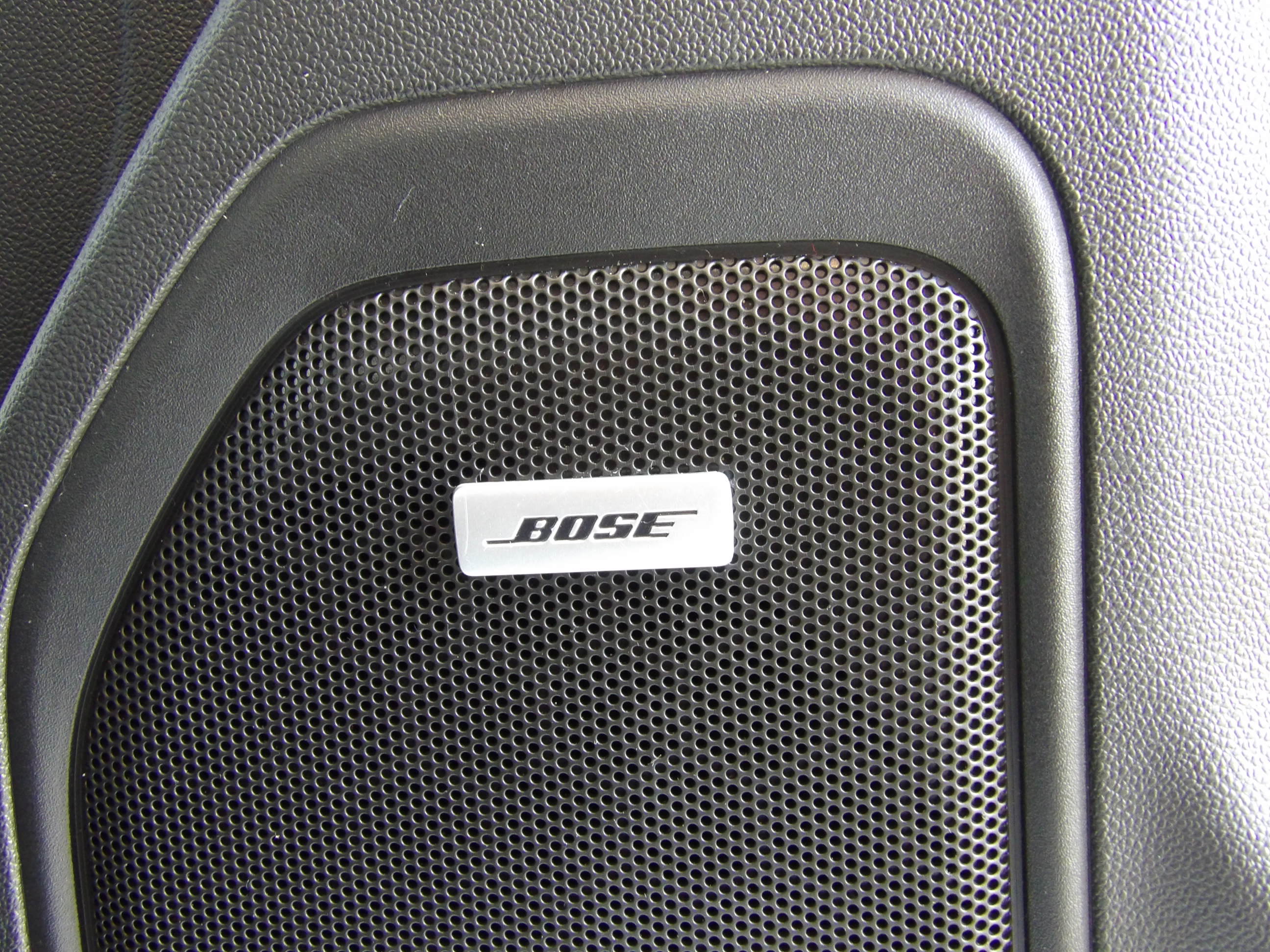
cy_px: 476
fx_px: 1431
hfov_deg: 47.9
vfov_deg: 36.8
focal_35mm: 39
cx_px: 635
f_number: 3.7
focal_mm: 7
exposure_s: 1/20
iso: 560
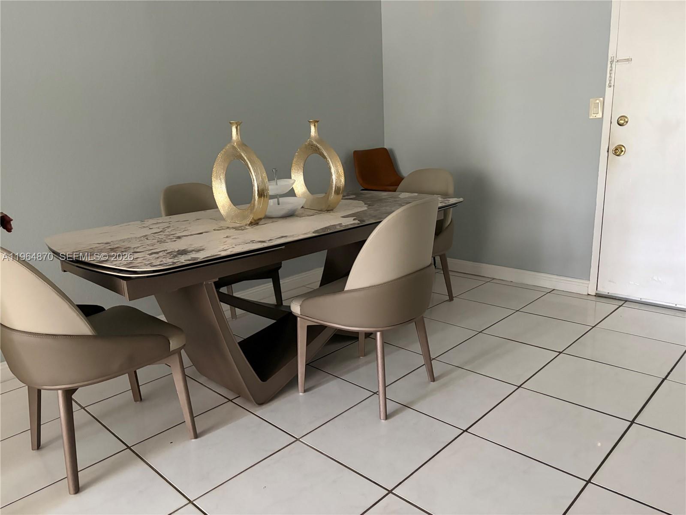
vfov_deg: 53.1
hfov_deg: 67.3
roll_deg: +3.4
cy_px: 258
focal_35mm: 26
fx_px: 515
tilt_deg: -13.4
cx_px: 343
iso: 500
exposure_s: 1/40
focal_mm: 5.96
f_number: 1.6
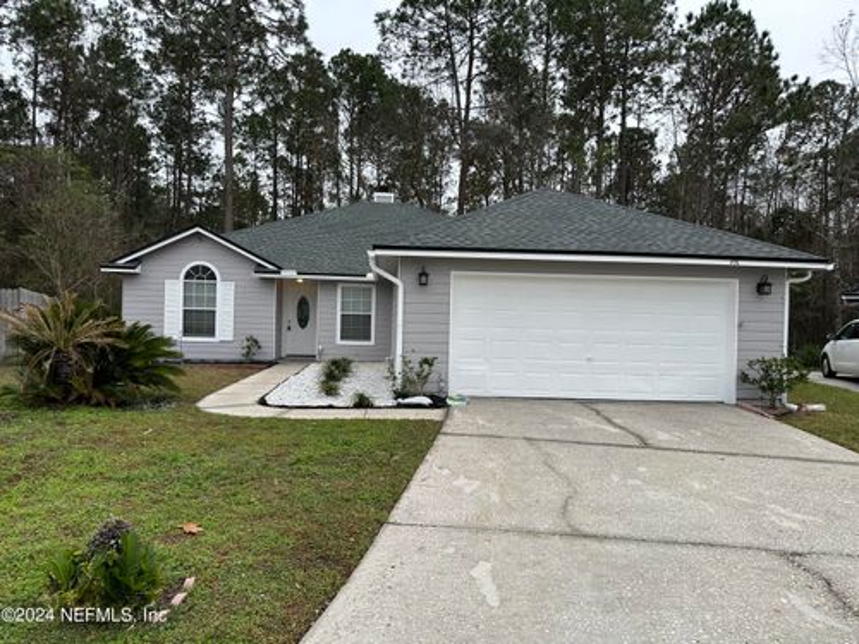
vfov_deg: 56.8
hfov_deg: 71.6
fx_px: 596
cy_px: 322
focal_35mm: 24
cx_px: 430
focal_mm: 6.86
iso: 64
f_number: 1.78
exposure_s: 1/241
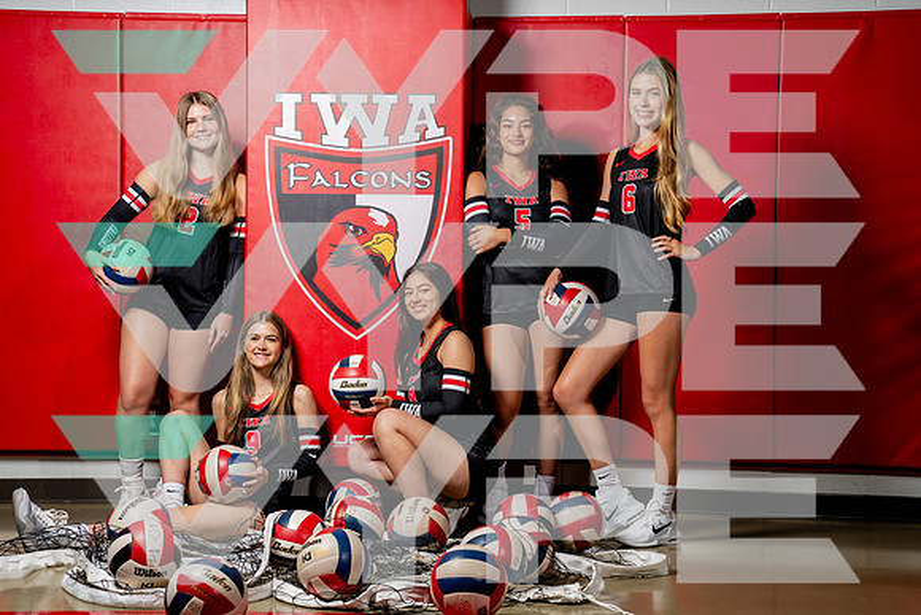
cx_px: 460
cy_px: 308
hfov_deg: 32.0
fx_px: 1607
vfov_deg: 21.6
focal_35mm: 63
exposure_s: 1/250
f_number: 8
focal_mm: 61
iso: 100
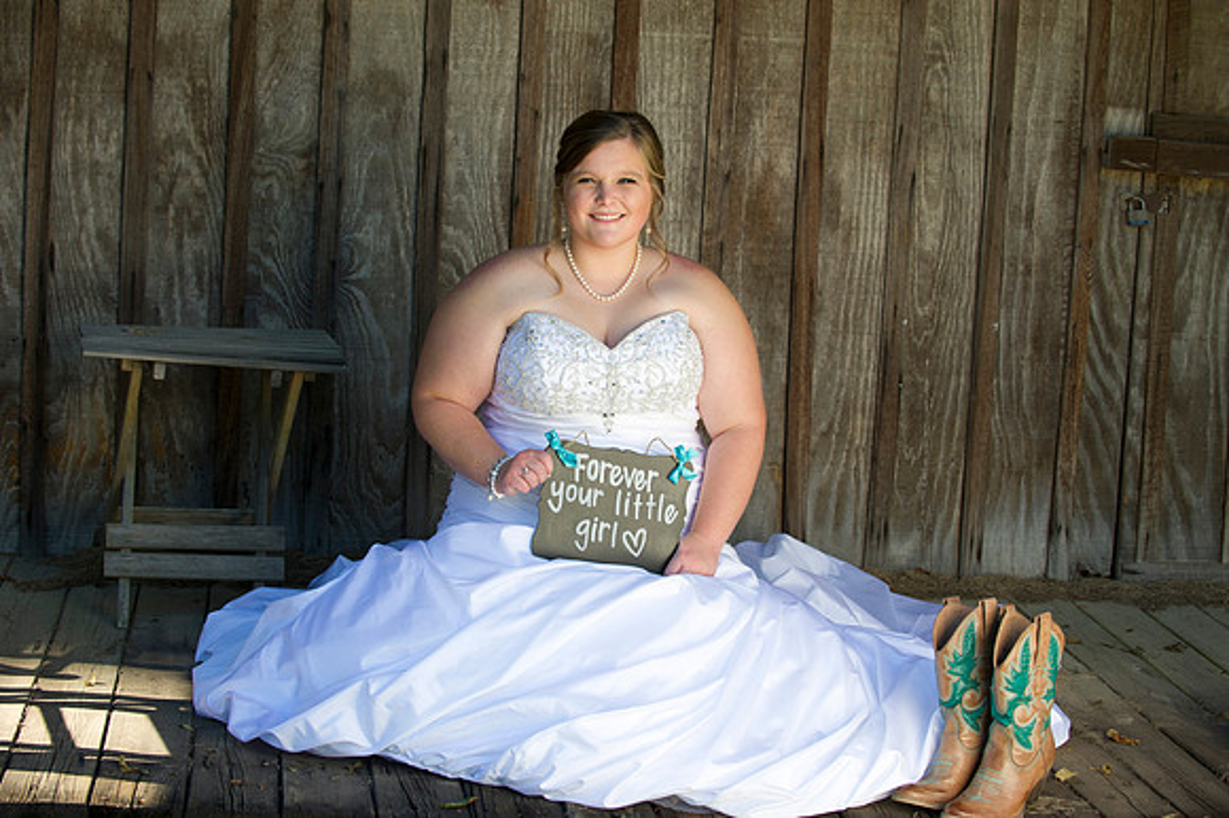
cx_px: 614
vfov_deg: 19.4
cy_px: 409
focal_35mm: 70
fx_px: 2388
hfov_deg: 28.9
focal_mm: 70
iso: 200
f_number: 4.5
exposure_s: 1/160
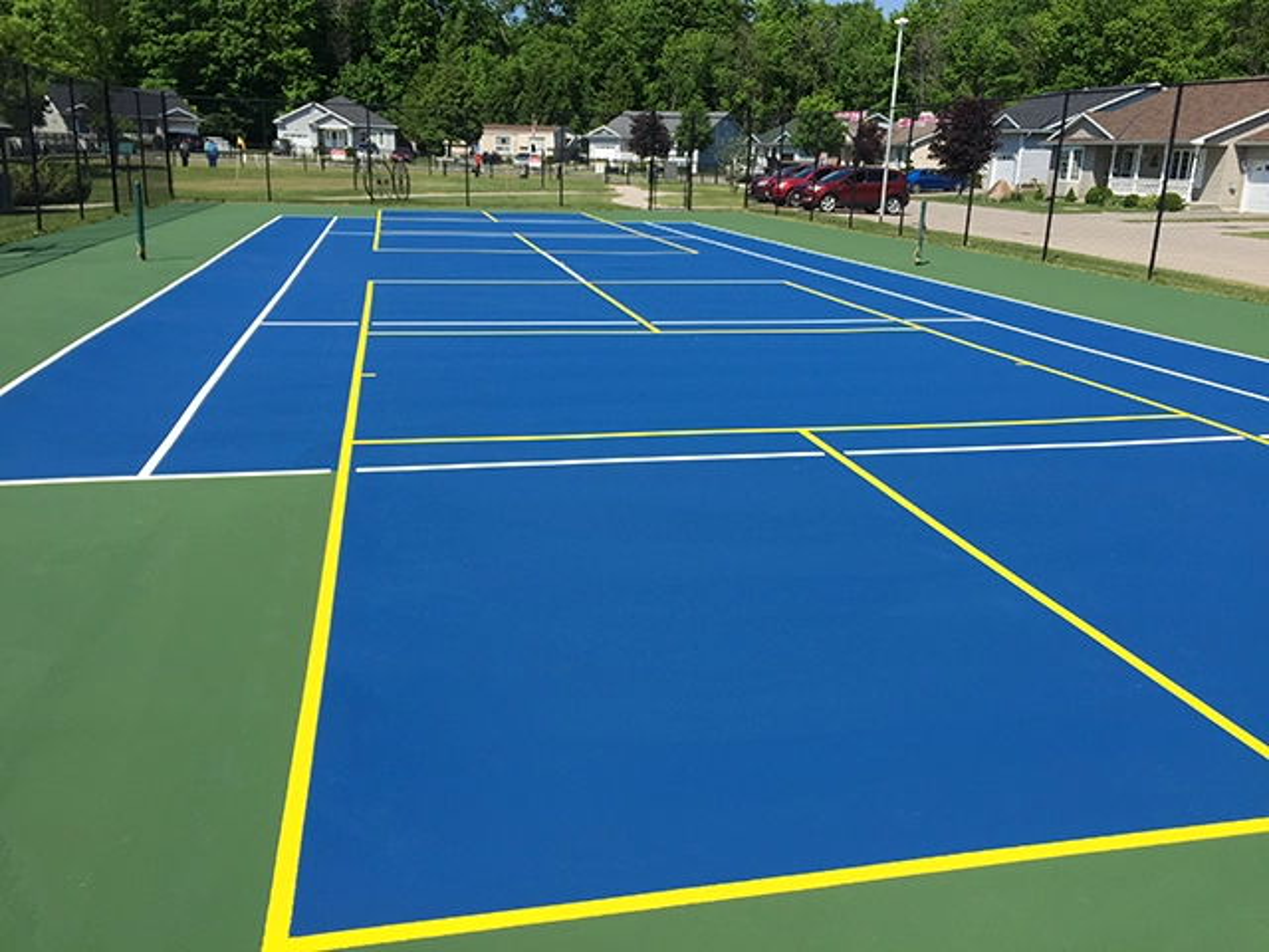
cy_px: 476
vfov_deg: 48.2
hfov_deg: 61.7
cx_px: 634
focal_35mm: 29
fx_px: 1063
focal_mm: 4.15
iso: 32
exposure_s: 1/2083
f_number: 2.2
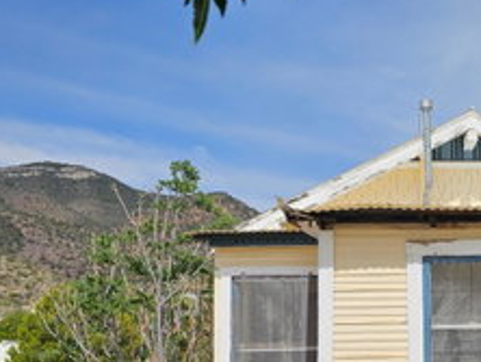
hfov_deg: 34.0
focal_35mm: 53
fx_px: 737
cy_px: 332
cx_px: 440
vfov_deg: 26.6
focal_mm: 6.3
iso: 10
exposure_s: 1/1723
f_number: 1.7
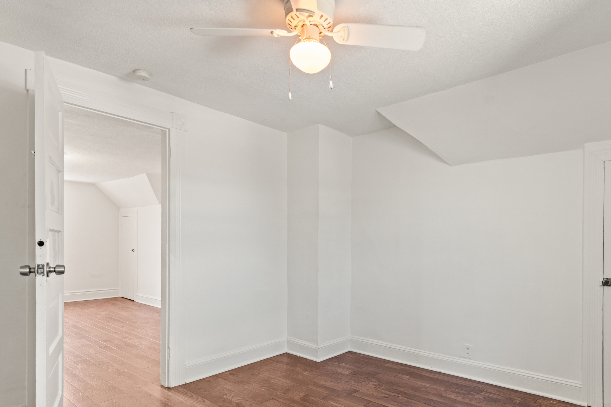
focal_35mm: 21
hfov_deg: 80.9
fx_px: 356
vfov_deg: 59.1
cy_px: 239
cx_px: 342
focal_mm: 14
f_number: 8
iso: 250
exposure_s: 1
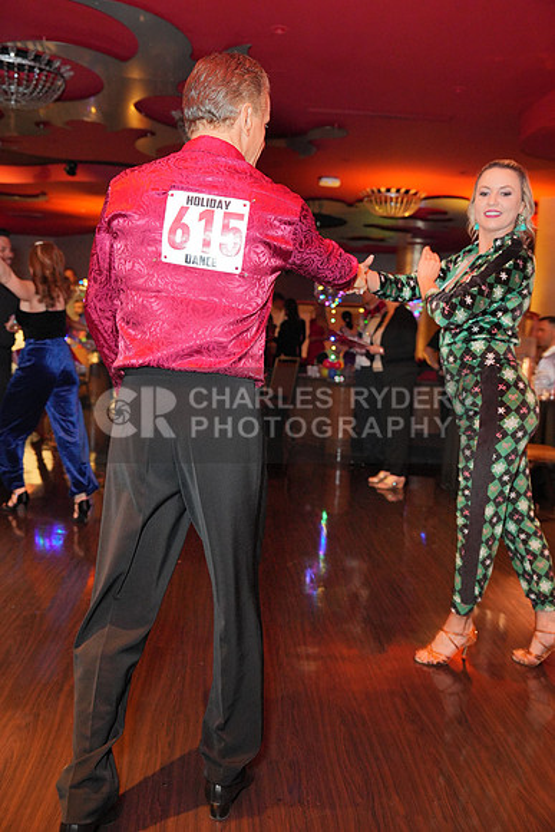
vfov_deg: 57.2
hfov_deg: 40.0
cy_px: 416
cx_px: 278
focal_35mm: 33
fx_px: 763
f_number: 4
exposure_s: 1/125
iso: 4000
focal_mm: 33
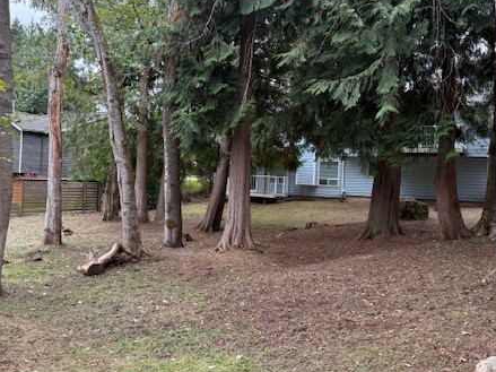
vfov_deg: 40.6
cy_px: 166
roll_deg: -2.1
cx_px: 234
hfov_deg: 52.6
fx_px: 501
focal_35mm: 35
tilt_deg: +1.6
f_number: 1.78
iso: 125
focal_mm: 6.76
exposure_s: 1/235
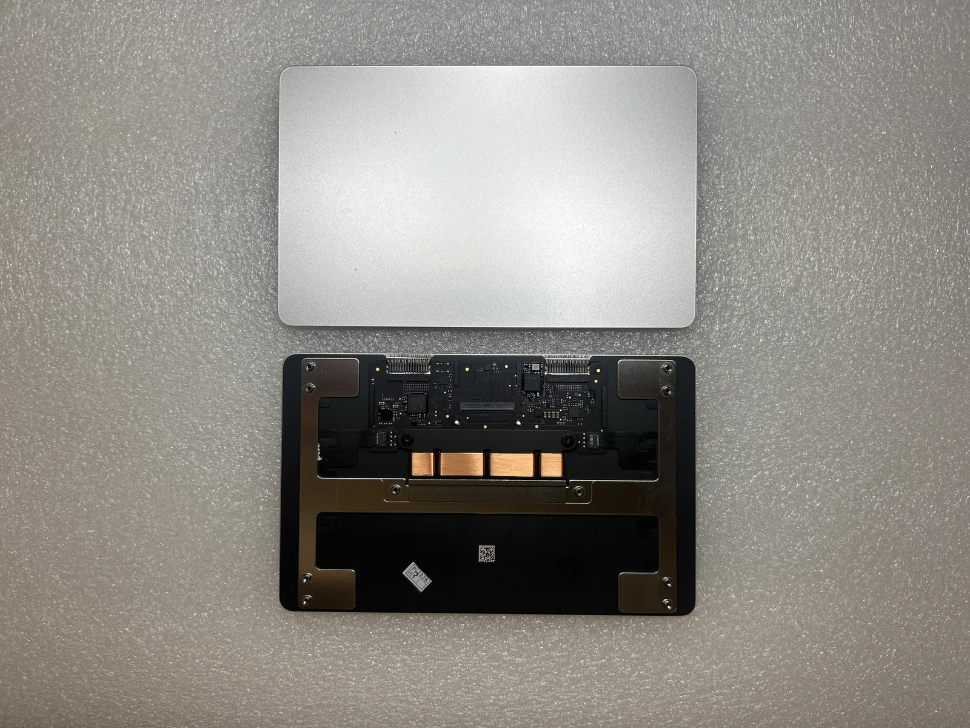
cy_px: 364
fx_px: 729
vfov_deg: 53.1
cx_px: 485
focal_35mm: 26
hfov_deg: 67.3
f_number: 1.5
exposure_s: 1/129
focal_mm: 5.7
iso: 32
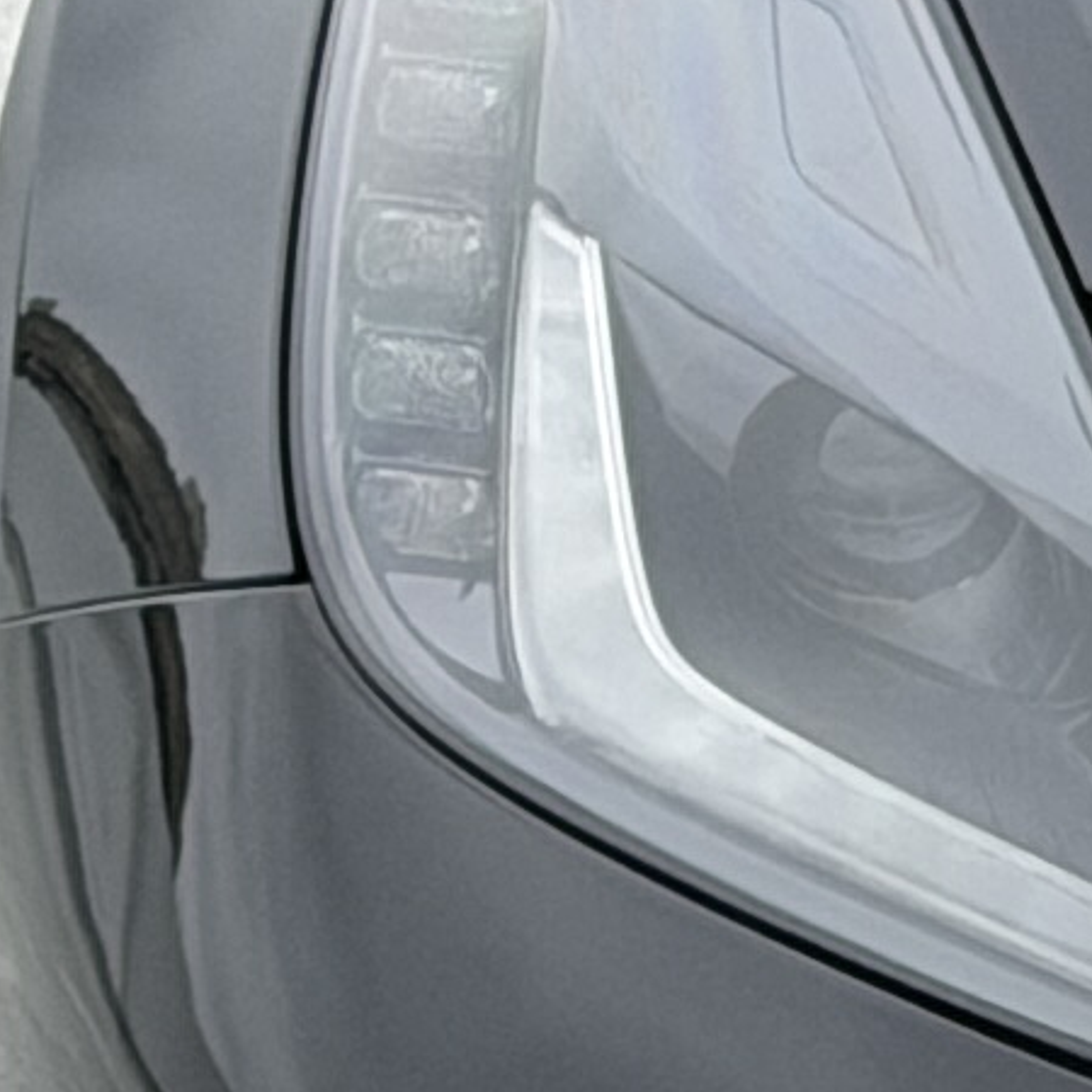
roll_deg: +0.4
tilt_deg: -14.1
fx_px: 13562
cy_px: 687
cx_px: 3824
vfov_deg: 4.6
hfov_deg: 4.4
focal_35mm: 380
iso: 80
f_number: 1.78
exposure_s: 1/1754
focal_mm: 6.76
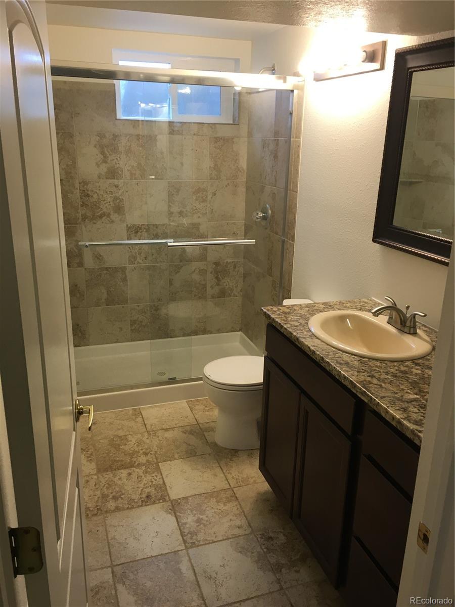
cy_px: 304
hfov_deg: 48.2
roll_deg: -1.0
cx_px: 228
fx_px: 508
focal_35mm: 29
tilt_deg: -17.3
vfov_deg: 61.7
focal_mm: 4.15
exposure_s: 1/30
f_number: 2.2
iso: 32
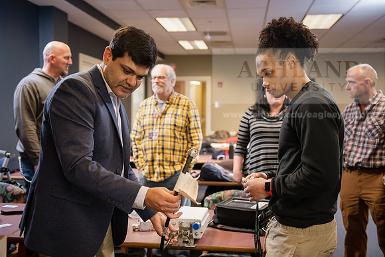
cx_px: 192
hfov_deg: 46.4
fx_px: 449
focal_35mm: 42
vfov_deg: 31.9
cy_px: 128
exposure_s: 1/160
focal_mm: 42
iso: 1250
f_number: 3.2
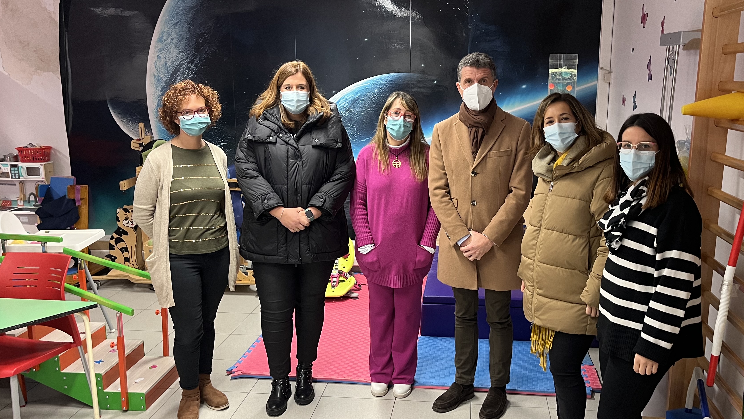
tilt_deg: -11.2
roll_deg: +0.3
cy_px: 218
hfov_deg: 57.9
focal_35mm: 34
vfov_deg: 34.7
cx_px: 409
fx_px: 671
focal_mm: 5.1
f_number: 1.6
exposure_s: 1/50
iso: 200
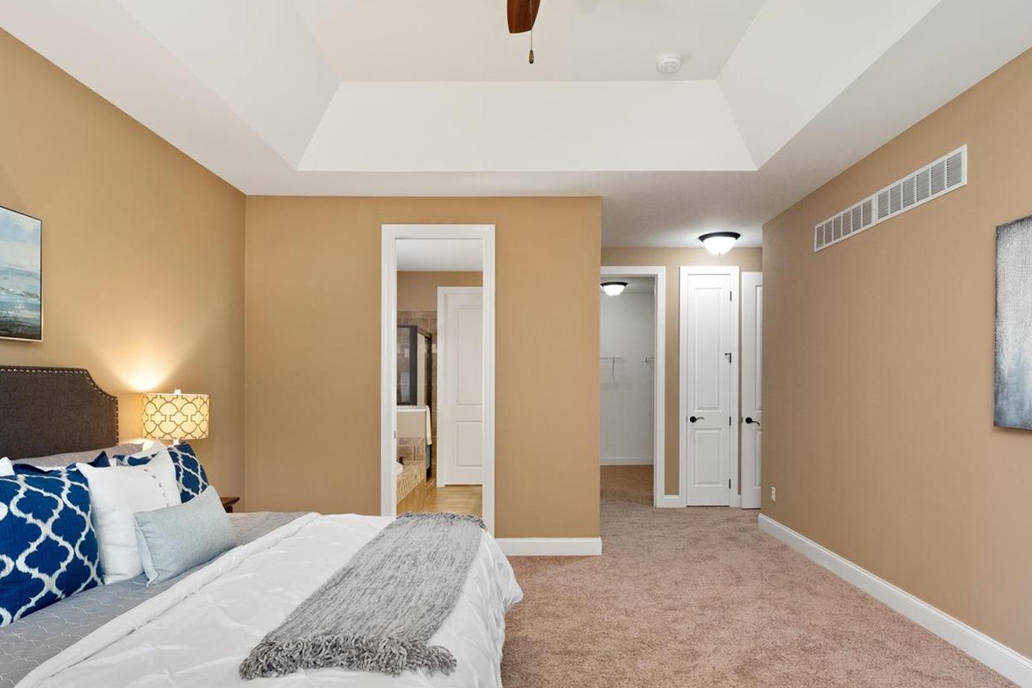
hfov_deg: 81.2
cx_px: 533
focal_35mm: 21
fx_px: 602
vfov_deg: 59.0
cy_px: 408
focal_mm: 8
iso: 800
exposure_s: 1/1.67
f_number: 8
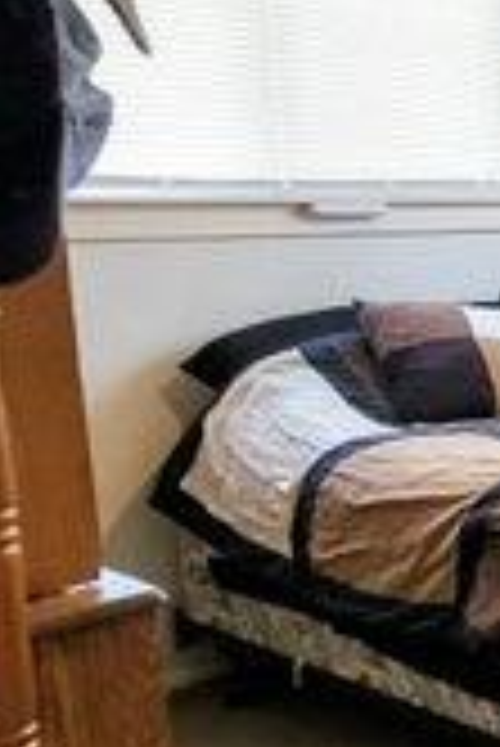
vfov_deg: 38.1
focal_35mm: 52
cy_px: 342
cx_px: 1077
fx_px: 1081
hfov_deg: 16.8
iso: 250
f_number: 2.2
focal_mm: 2.2
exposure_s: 1/60
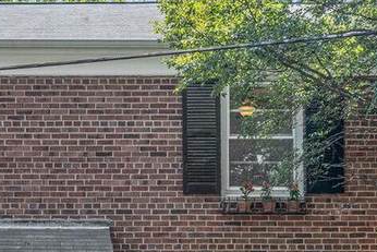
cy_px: 290
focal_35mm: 85
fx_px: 890
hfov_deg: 23.3
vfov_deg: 15.6
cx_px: 44
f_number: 9
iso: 200
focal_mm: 23
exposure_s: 1/125
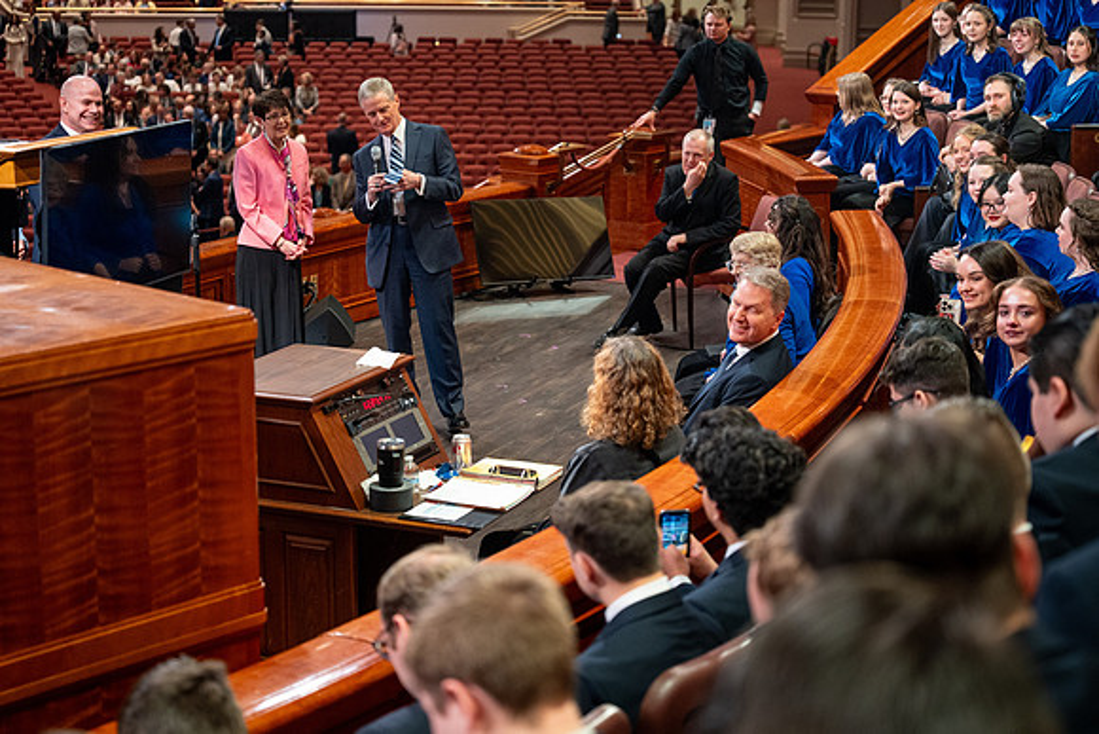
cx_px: 550
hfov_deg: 28.8
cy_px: 367
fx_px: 2137
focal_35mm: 70
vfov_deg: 19.5
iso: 1600
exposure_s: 1/250
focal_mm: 70
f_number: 2.8
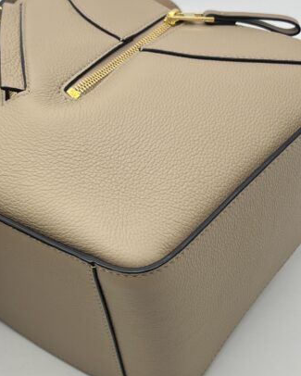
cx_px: 131
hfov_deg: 23.8
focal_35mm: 64
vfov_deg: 29.5
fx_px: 712
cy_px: 221
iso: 32
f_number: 1.5
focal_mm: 5.7
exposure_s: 1/100
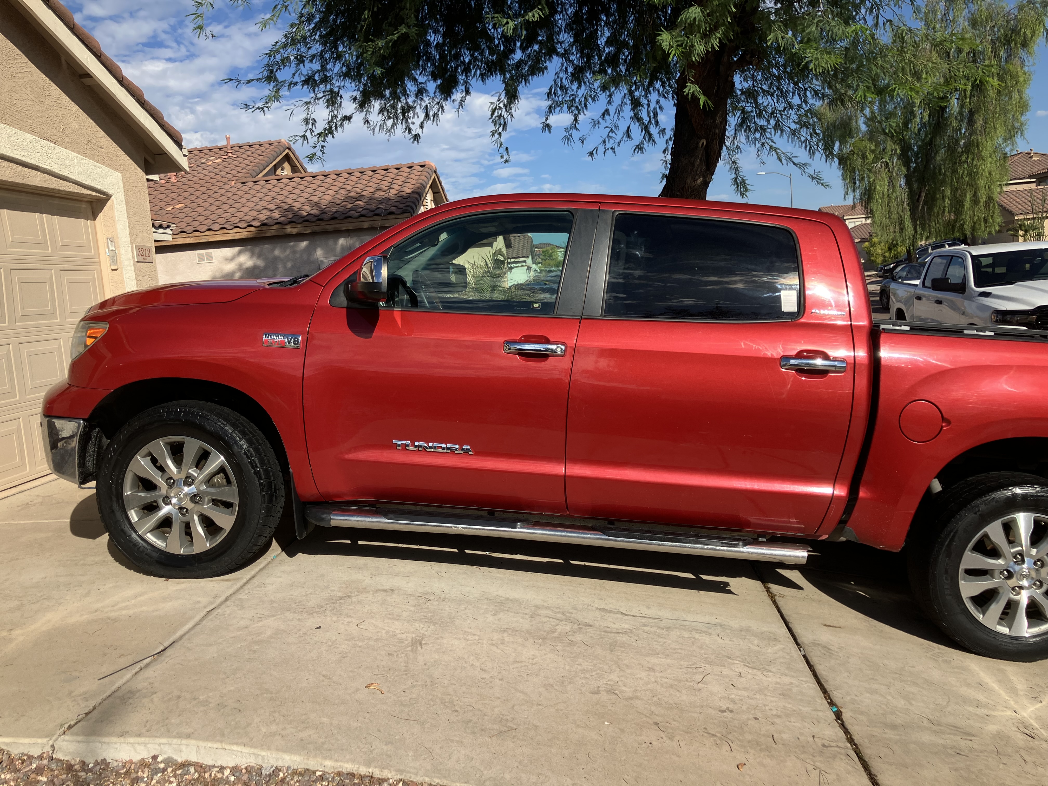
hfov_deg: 63.4
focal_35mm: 28
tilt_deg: -6.6
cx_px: 524
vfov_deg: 49.7
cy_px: 393
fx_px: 848
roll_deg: +4.3
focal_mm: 3.99
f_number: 1.8
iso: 32
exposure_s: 1/1946
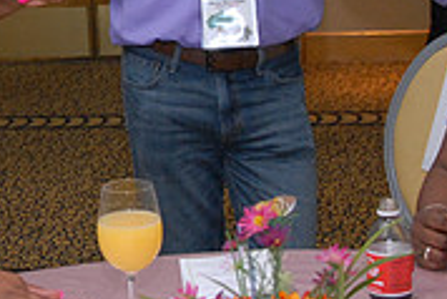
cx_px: 85
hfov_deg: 16.0
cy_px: 53
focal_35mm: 127
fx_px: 1578
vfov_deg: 10.8
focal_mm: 26
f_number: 6.3
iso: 800
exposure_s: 1/50
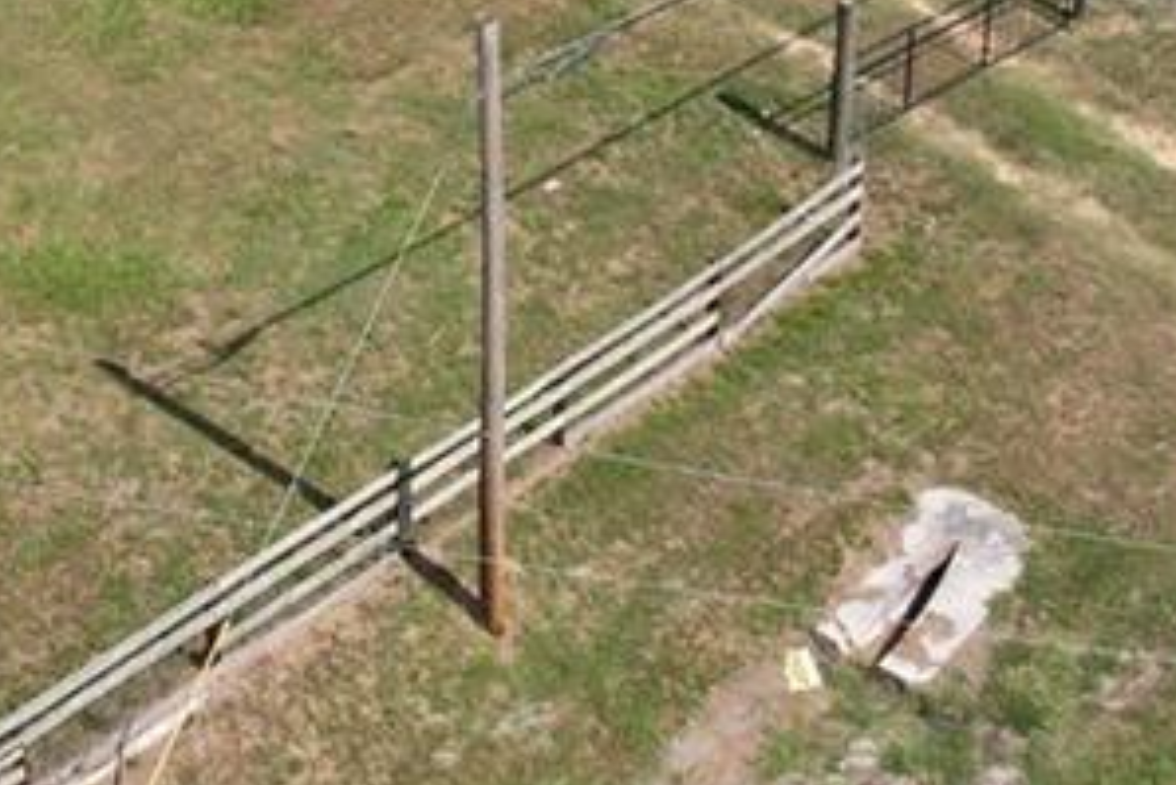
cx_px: 335
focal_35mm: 118
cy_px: -513
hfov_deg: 17.3
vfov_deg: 11.0
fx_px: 3856
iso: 100
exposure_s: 1/500
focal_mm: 8.38
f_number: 2.8
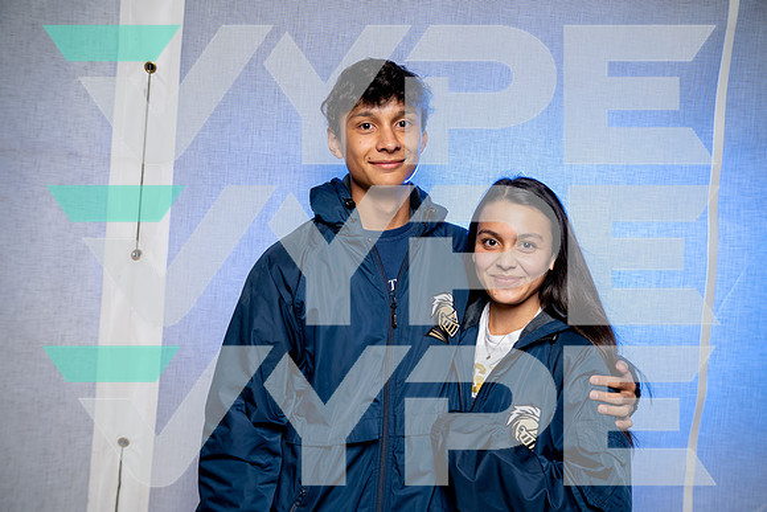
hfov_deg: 55.8
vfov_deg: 38.9
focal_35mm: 34
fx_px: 725
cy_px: 256
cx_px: 384
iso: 100
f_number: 4.5
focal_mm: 34
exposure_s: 1/250
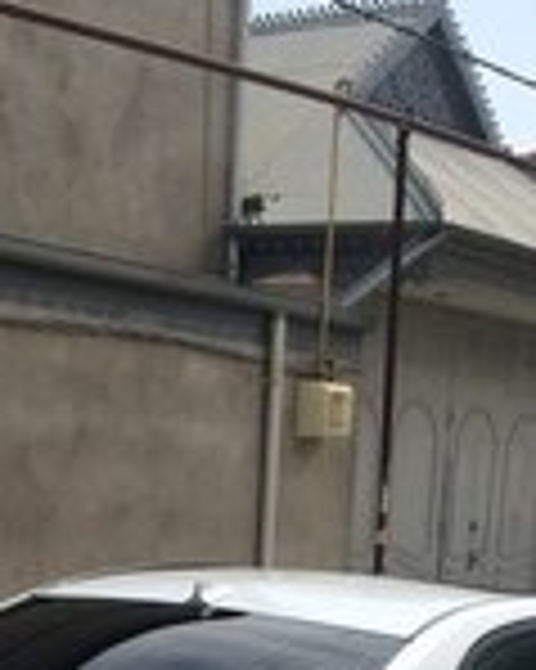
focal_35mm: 94
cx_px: 297
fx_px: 1866
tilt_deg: -14.4
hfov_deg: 16.3
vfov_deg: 18.2
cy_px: 989
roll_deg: -3.0
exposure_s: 1/2933
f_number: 2.2
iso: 32
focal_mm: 4.15
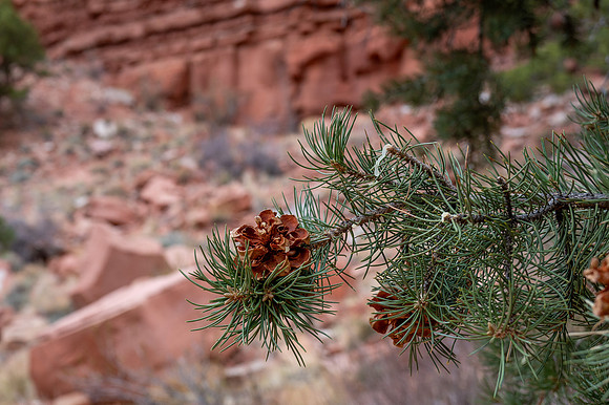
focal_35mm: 63
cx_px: 223
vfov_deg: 21.4
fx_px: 1072
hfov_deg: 31.5
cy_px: 242
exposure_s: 1/250
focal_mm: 50
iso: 320
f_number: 6.3
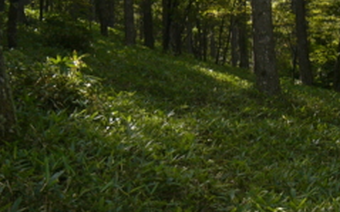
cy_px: 105
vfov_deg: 18.6
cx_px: 229
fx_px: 648
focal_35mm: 70
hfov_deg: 29.2
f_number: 2.8
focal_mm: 5.8
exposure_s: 1/320
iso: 100
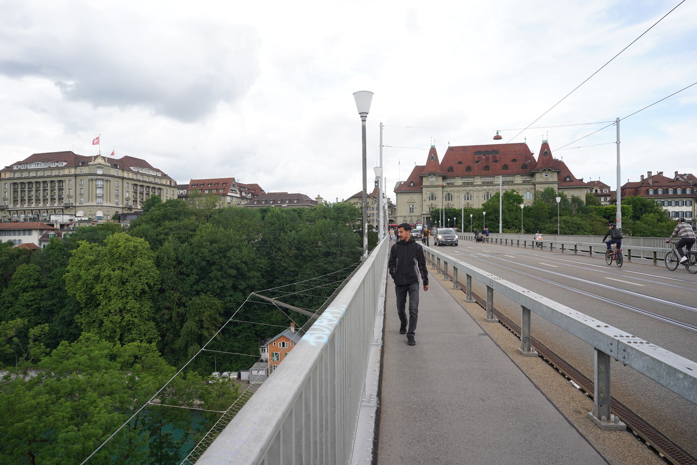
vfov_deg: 53.1
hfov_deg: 73.7
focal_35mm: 24
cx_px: 348
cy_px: 232
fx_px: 465
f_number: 8
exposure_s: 1/100
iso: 100
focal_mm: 24
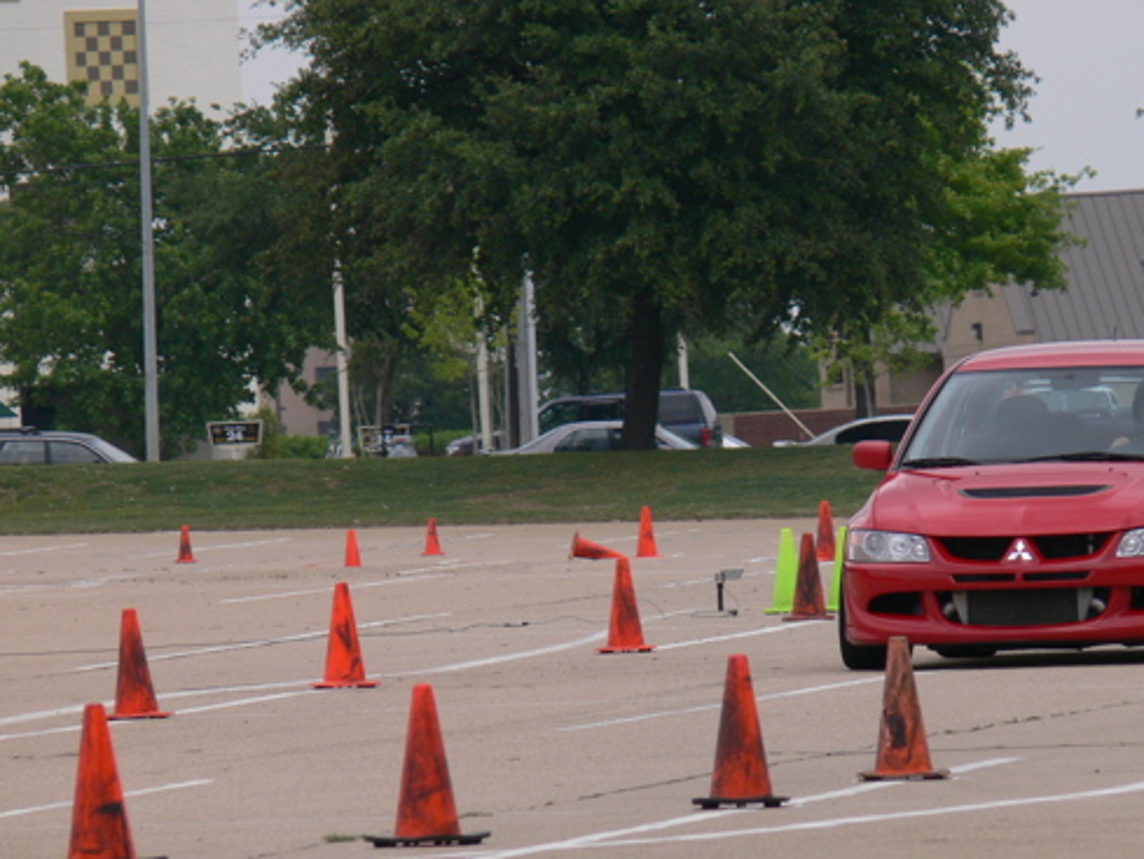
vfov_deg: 2.8
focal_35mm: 530
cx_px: 716
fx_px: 17520
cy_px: 506
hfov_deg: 3.7
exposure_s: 1/800
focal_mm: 85.6
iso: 100
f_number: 5
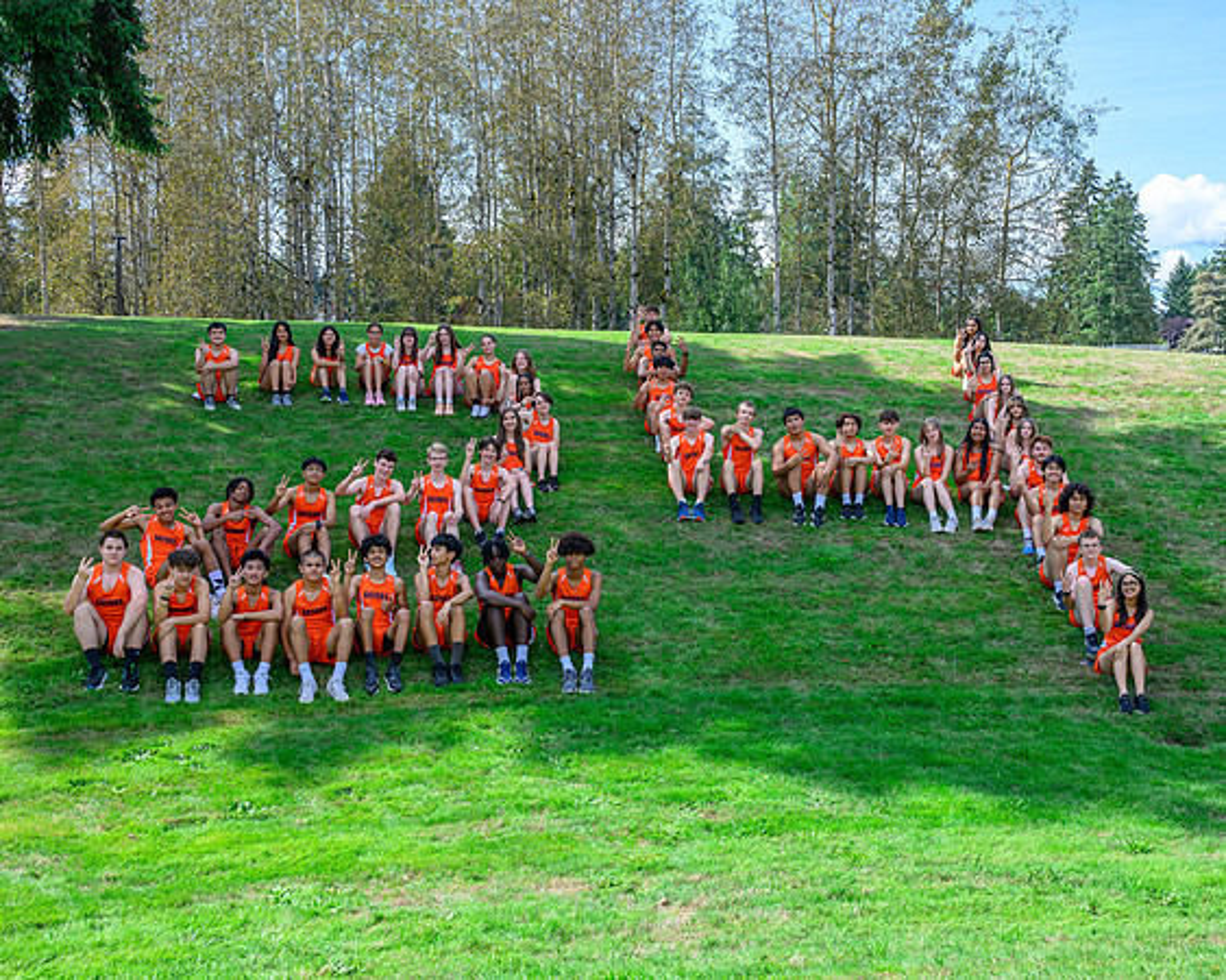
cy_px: 472
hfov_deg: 44.5
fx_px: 1495
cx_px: 667
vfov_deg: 36.3
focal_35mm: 41
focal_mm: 34.5
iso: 250
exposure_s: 1/200
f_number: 9
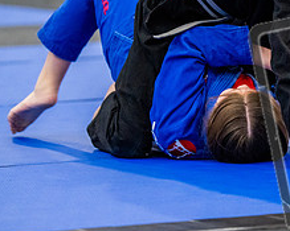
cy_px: 47
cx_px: 252
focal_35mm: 475
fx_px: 4075
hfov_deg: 4.1
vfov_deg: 3.3
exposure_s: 1/500
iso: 5000
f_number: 2.8
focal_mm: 191
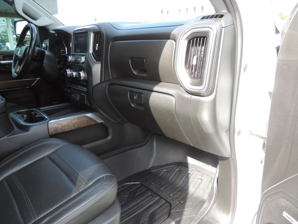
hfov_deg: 71.6
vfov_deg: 56.8
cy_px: 112
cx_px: 149
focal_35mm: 24
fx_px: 207
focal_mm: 4.3
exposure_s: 1/60
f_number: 3
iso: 80
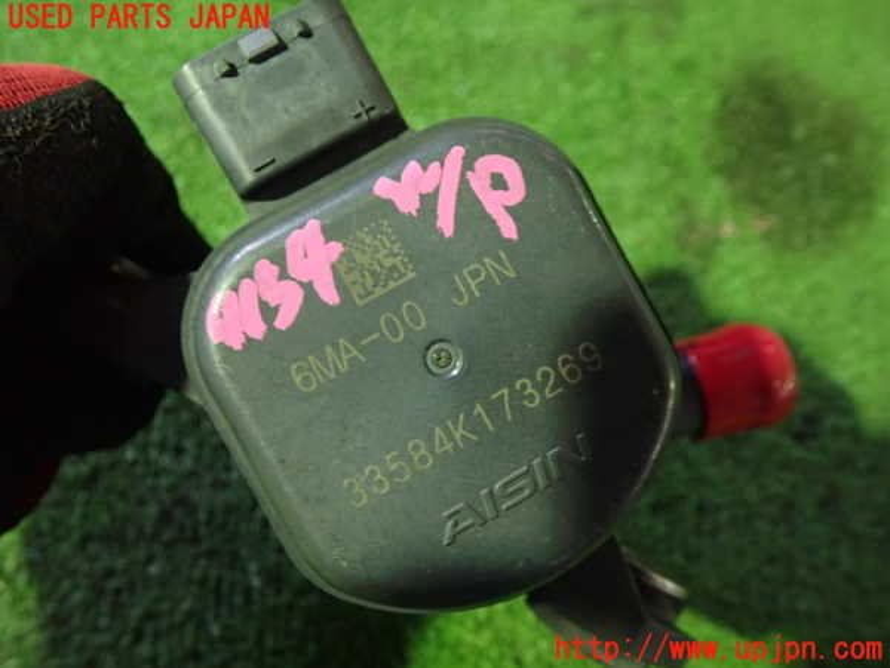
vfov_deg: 46.8
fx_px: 771
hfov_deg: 60.0
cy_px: 334
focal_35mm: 30
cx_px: 445
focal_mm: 5.4
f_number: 2.3
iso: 800
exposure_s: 1/30
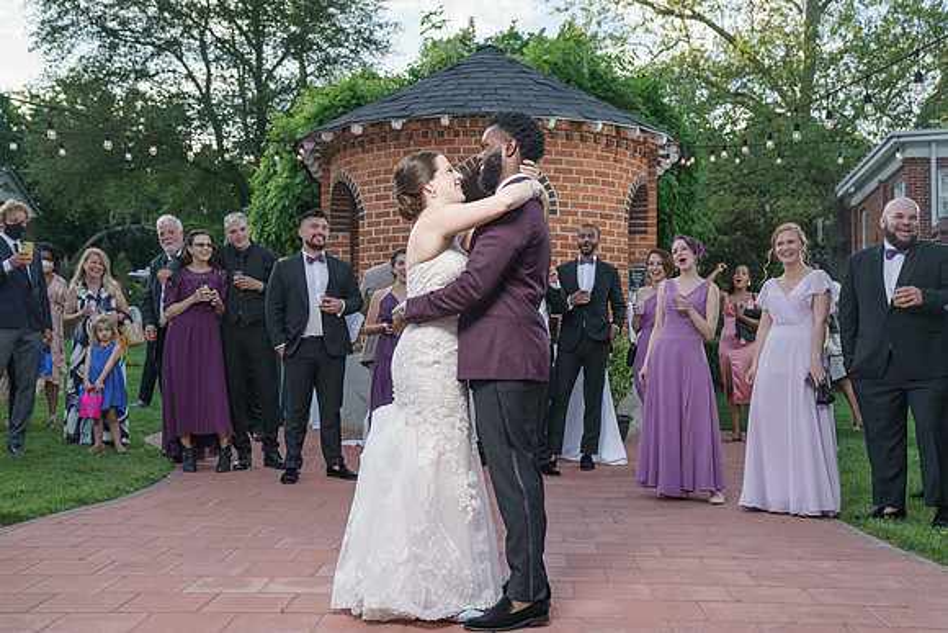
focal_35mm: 43
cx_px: 479
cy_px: 316
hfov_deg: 45.0
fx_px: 1146
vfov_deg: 30.9
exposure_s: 1/200
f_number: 4
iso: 125
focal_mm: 41
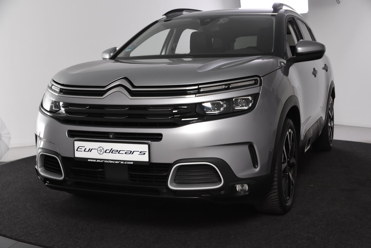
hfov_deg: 42.3
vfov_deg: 28.9
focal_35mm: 46
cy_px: 124
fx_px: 479
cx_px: 186
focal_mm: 31
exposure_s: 1/125
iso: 1600
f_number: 5.6
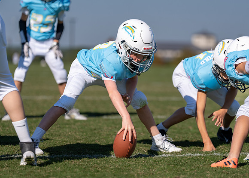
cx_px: 129
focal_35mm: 178
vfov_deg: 8.1
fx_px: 1260
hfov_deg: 11.3
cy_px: 81
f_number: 2.8
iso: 100
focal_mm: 152
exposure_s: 1/4000
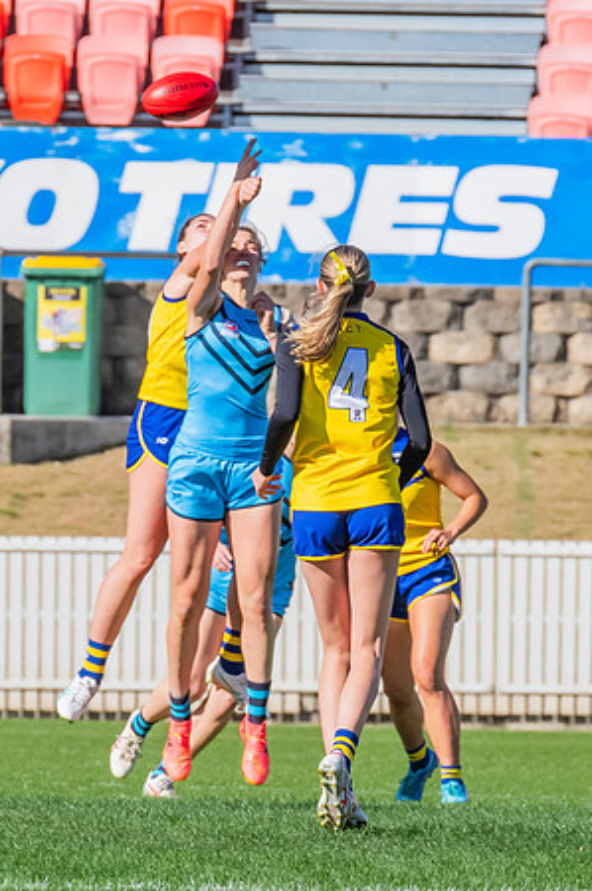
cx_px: 226
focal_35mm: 943
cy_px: 469
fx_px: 23308
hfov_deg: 1.5
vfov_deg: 2.2
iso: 800
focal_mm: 380
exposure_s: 1/1250
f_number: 13
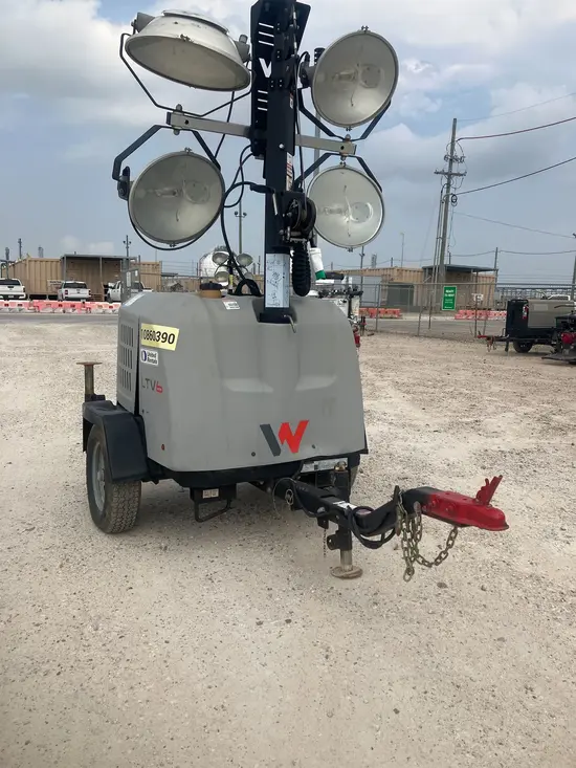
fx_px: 621
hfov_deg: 49.8
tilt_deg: -6.5
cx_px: 288
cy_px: 384
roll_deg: -3.2
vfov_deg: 63.4
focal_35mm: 28
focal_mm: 3.99
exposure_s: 1/2208
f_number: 1.8
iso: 32
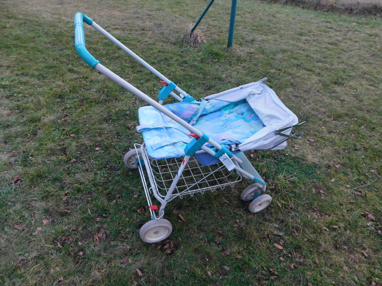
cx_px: 191
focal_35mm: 23
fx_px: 254
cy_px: 143
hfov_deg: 73.9
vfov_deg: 58.9
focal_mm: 4
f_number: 3
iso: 125
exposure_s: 1/40
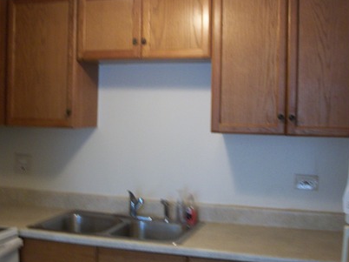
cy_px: 132
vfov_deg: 28.5
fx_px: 514
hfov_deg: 37.4
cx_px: 138
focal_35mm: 51
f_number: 2.9
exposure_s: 1/30
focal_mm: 5.7
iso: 160
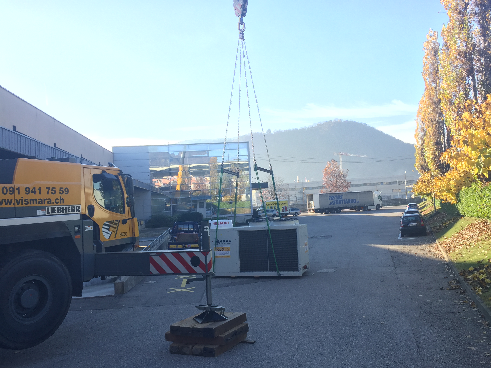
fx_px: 411
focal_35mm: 29
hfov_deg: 61.7
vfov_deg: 48.2
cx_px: 246
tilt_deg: +4.0
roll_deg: +1.7
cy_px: 184
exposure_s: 1/321
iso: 32
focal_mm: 4.15
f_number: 2.2
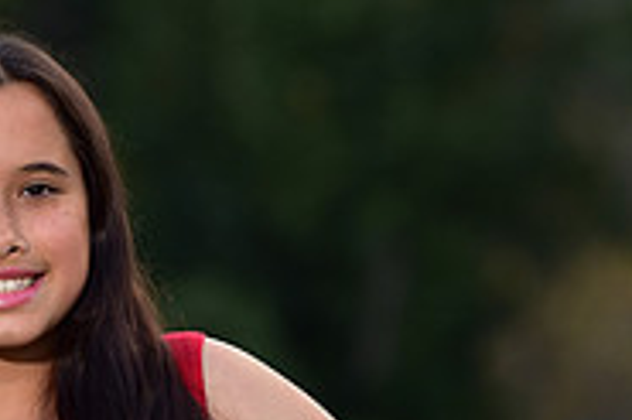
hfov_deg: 4.1
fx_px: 8805
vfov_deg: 2.7
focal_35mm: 502
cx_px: 84
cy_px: 577
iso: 400
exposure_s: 1/320
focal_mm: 160
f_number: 4.5
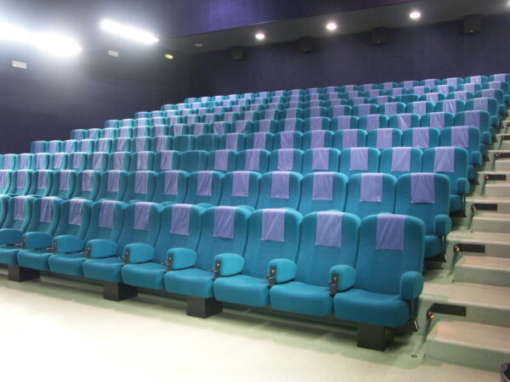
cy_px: 191
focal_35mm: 32
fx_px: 471
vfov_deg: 44.2
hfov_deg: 56.8
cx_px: 255
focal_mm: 8.34
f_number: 2.8
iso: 200
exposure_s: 1/6
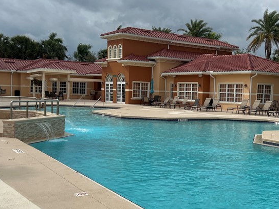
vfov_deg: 29.7
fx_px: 395
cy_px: 120
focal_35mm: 49
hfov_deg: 38.6
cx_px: 176
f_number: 1.5
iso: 50
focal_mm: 5.7
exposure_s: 1/6579
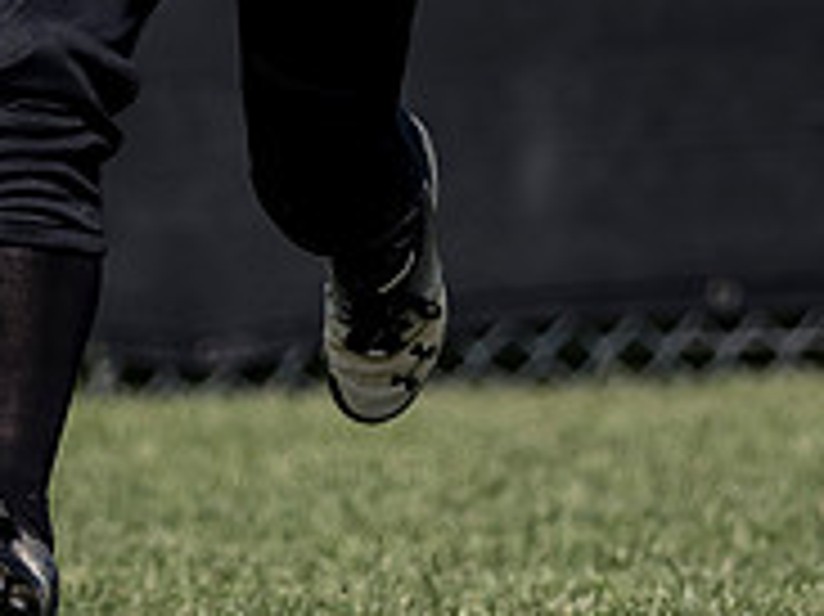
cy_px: -319
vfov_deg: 0.7
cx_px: 5
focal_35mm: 2280
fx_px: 54238
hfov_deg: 0.9
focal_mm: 300
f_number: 4
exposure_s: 1/2000
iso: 500
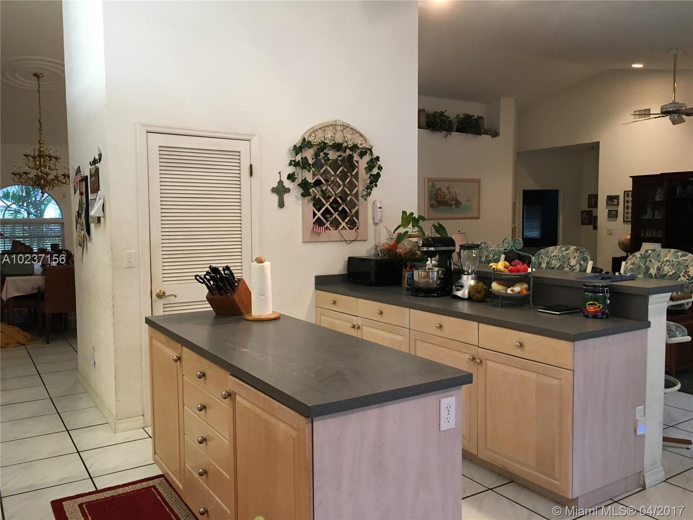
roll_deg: +0.8
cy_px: 260
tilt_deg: -3.7
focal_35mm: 29
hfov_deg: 61.7
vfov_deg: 48.2
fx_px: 581
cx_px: 346
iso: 125
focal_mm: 4.15
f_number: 2.2
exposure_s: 1/30
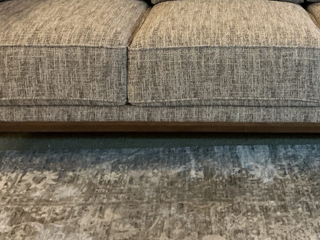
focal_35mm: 66
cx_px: 239
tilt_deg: -14.1
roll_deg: +0.1
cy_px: 11
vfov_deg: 21.6
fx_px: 610
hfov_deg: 28.9
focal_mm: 3
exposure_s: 1/40
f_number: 1.8
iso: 250
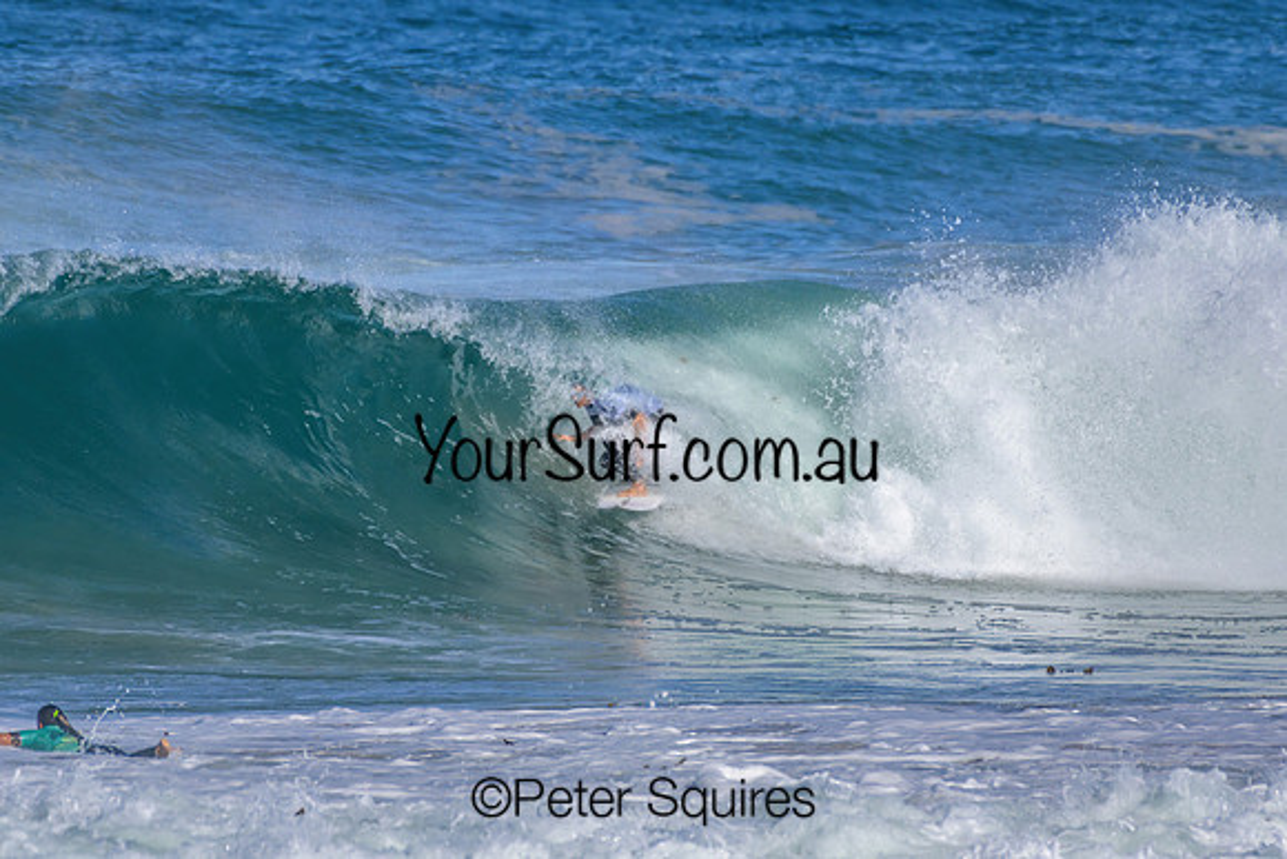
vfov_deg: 1.4
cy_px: 430
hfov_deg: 2.1
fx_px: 35757
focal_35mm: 1000
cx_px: 644
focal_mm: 1000
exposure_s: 1/3200
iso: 1100
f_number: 11
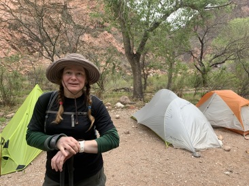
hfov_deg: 67.3
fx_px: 187
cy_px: 93
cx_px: 124
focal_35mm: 26
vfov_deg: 53.0
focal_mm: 4.25
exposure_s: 1/122
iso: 32
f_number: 1.8
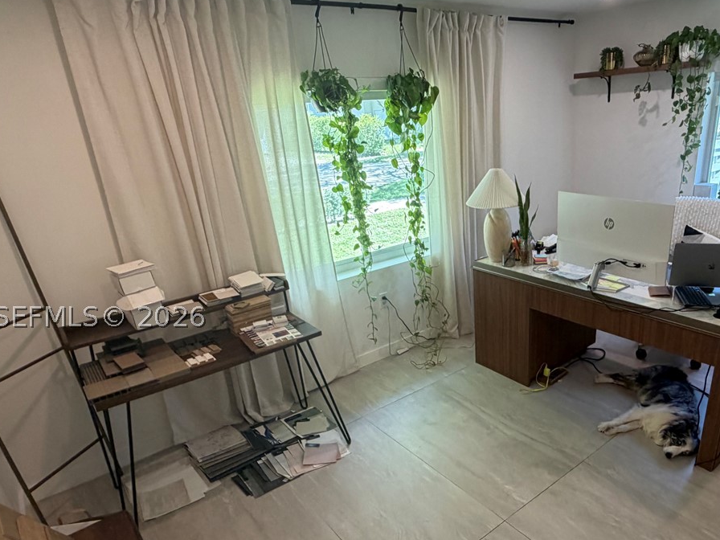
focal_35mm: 25
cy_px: 317
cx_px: 452
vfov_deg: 54.6
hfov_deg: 68.3
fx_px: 520
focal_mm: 2.22
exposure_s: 1/120
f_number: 2.2
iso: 250
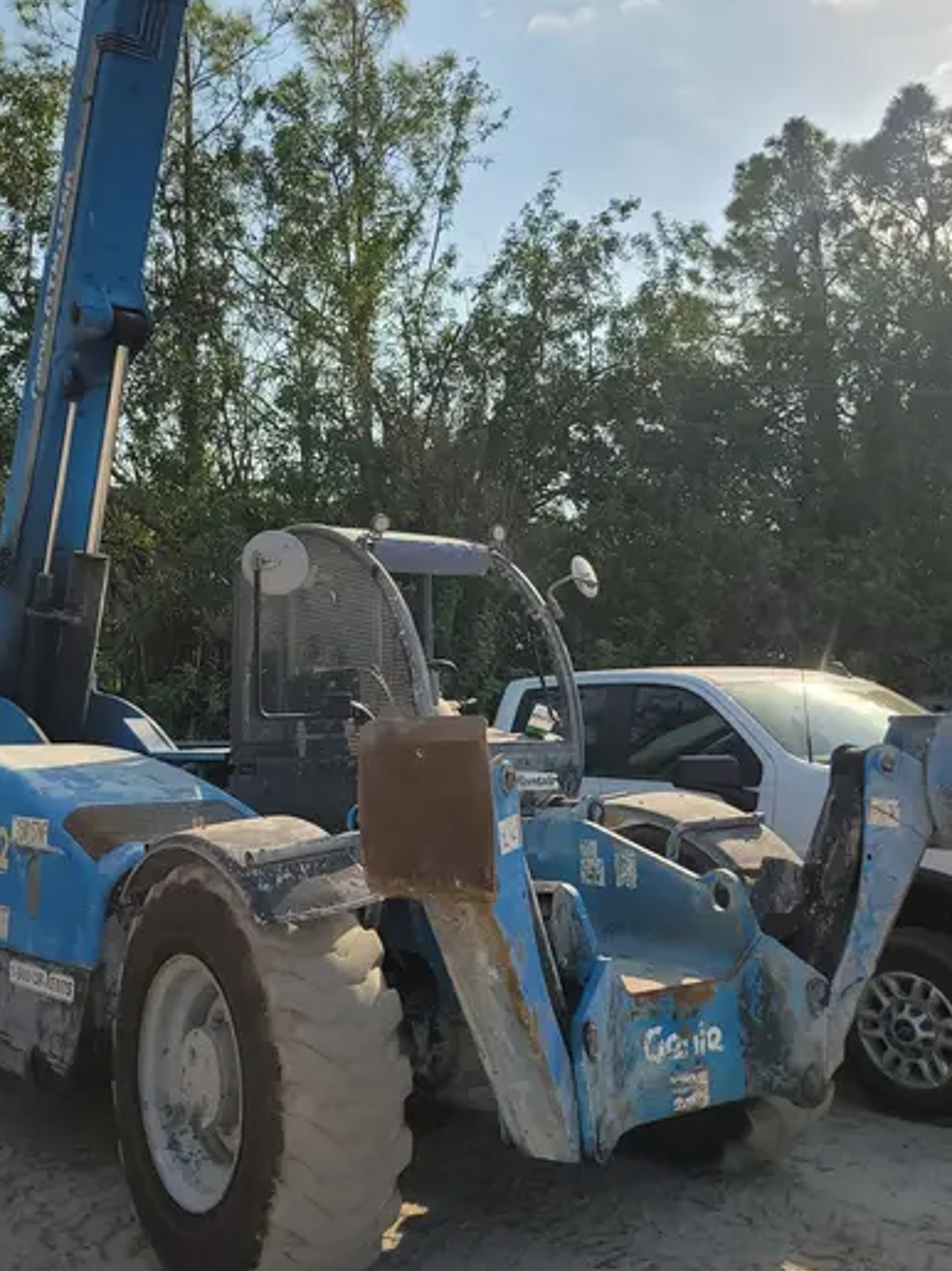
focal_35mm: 37
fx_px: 1357
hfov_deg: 38.5
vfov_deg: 49.5
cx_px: 387
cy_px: 455
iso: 40
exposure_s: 1/3126
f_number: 1.8
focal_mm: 5.4
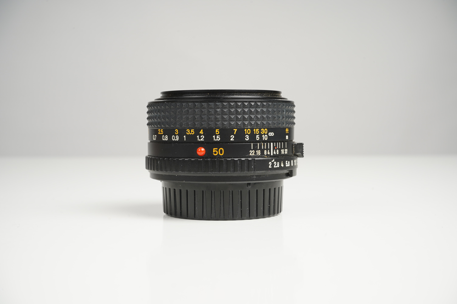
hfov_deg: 36.9
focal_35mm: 54
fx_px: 685
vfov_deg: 25.0
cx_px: 228
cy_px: 152
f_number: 14
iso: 160
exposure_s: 1/160
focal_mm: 54
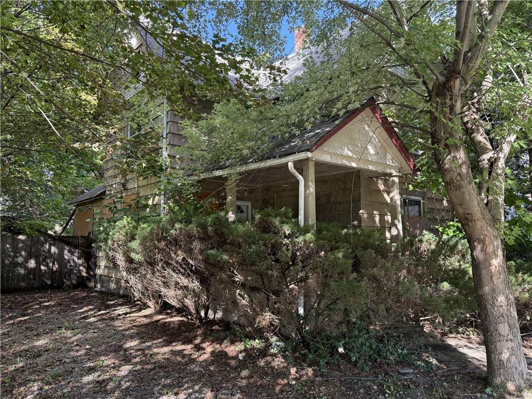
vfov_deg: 56.8
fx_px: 369
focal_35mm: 24
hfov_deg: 71.6
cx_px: 266
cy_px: 200
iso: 125
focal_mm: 6.76
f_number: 1.78
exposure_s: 1/243
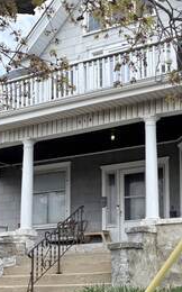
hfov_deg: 23.8
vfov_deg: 37.1
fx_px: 422
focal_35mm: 53
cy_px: 226
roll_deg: +1.2
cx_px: 160
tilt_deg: +7.8
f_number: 1.6
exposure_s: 1/1799
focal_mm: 5.96
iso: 50
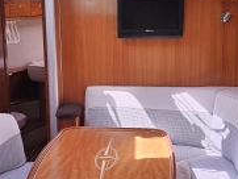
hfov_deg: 27.7
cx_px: 99
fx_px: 482
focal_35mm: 70
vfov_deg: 21.0
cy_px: 106
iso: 32
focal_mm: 6.3
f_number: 1.7
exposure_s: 1/120
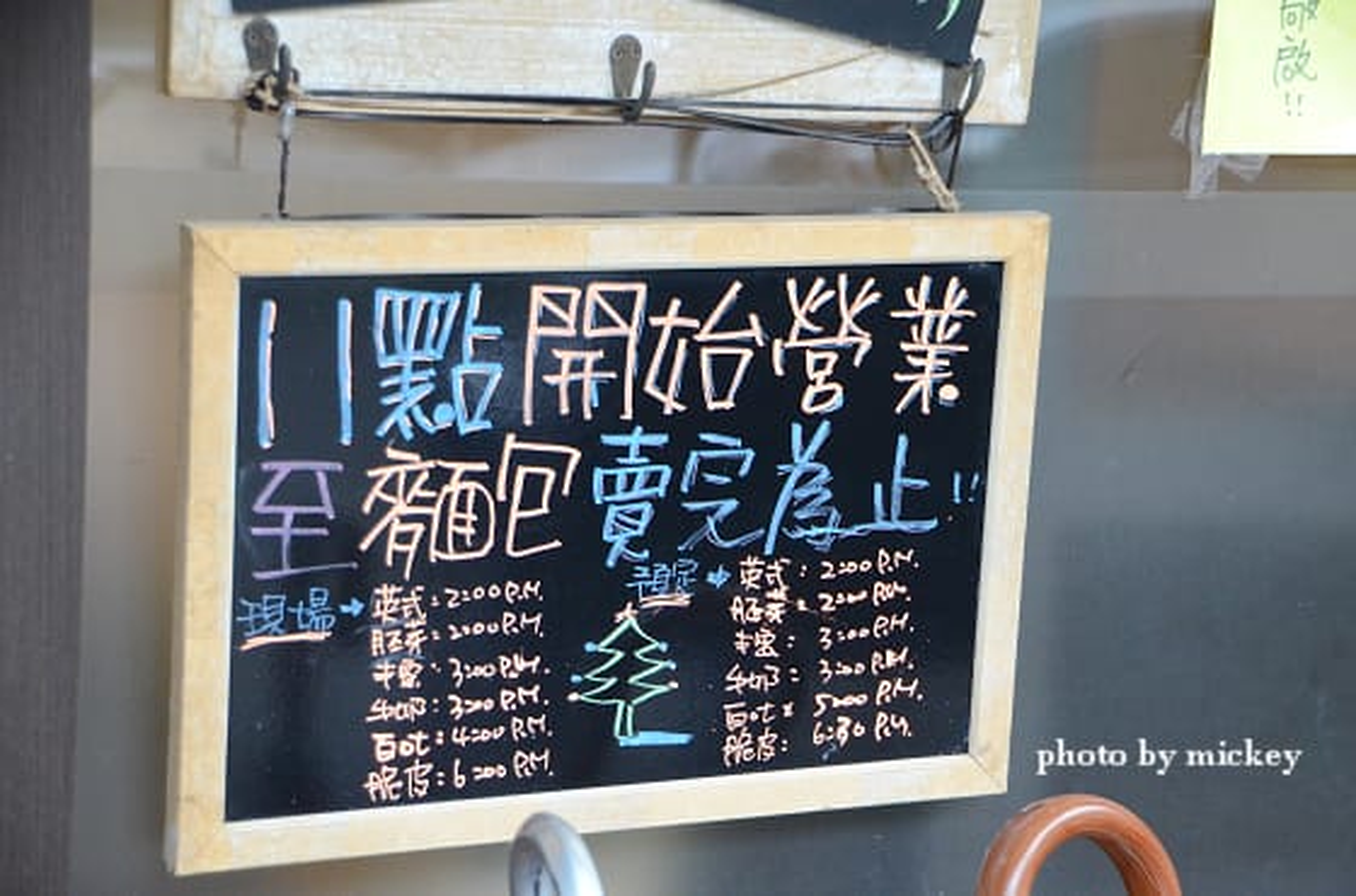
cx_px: 678
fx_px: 3662
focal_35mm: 98
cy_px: 448
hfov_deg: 21.0
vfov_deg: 13.9
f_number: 5
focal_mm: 65
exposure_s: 1/320
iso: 3200
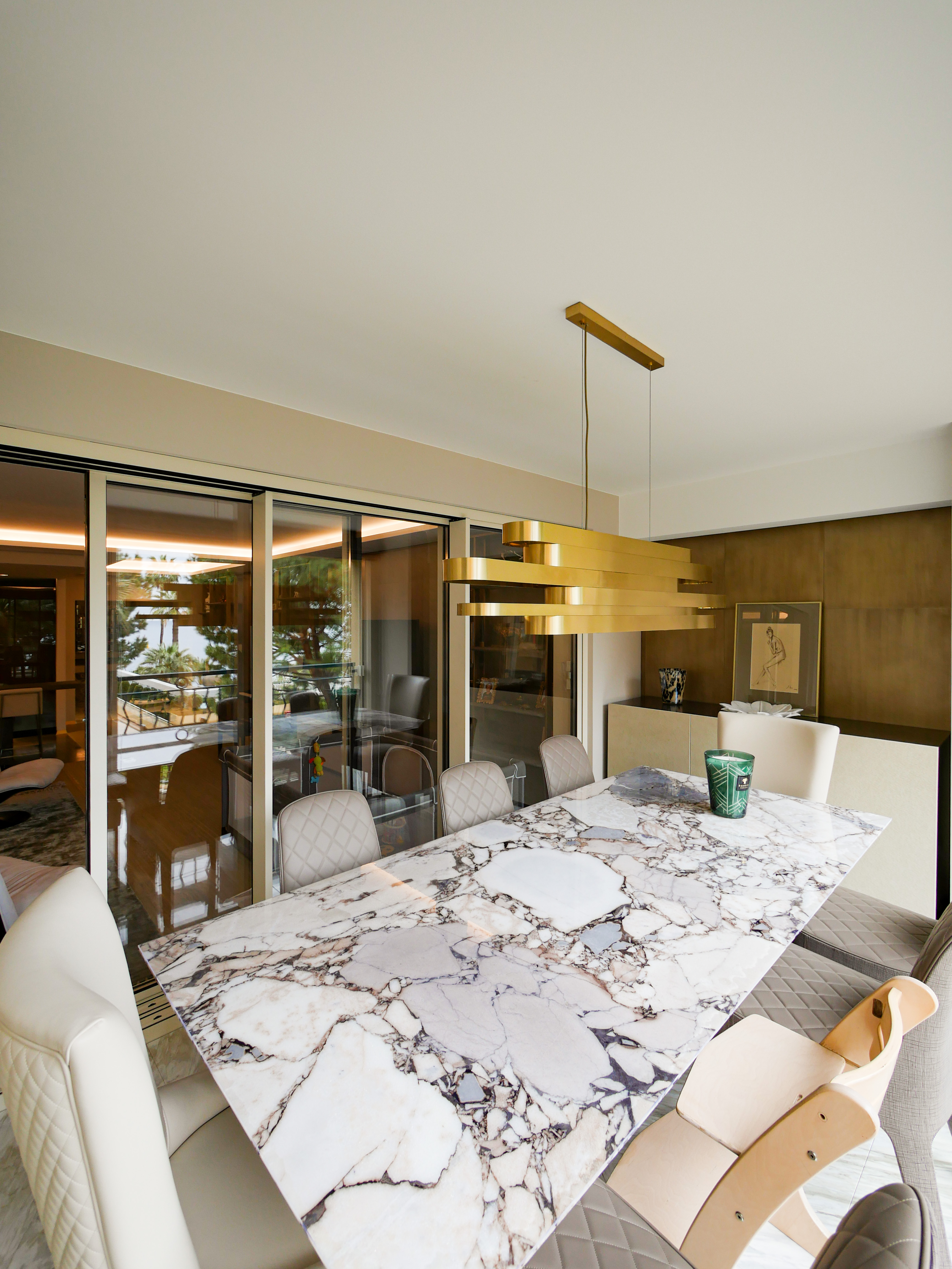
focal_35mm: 14
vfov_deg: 102.1
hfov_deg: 85.7
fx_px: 513
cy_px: 634
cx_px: 476
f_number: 4
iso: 200
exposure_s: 1/100
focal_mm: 7
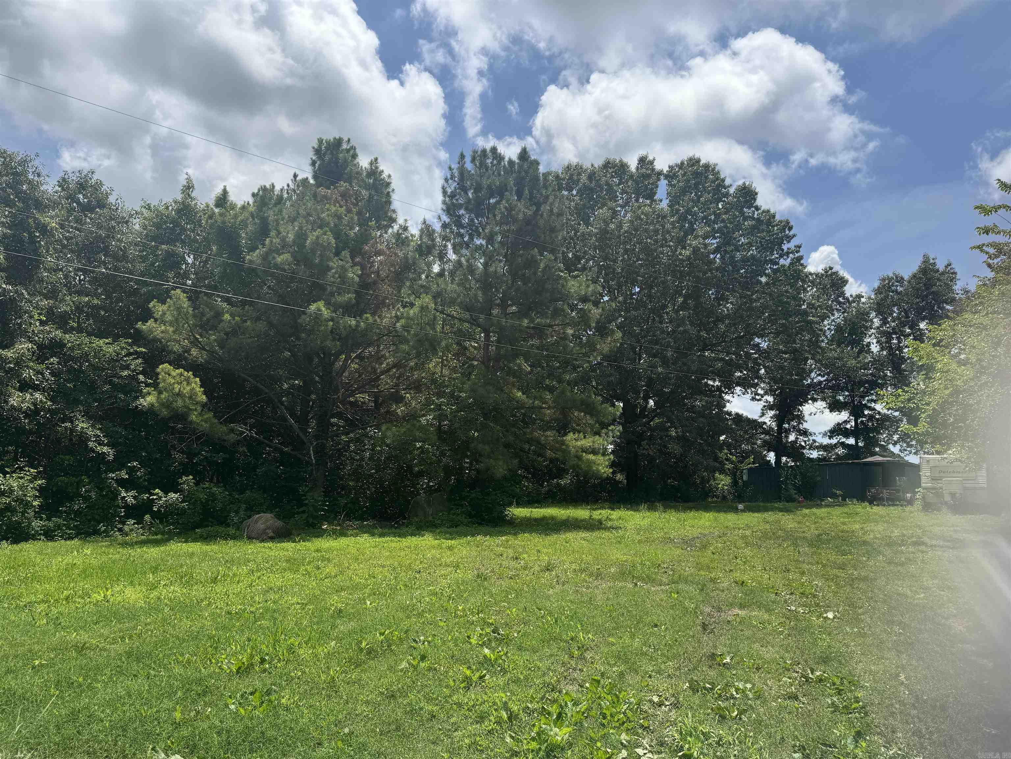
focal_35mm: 24
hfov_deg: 71.6
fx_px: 701
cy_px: 380
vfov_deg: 56.8
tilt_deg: +7.0
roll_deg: -4.2
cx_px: 506
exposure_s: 1/5348
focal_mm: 6.76
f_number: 1.78
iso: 80
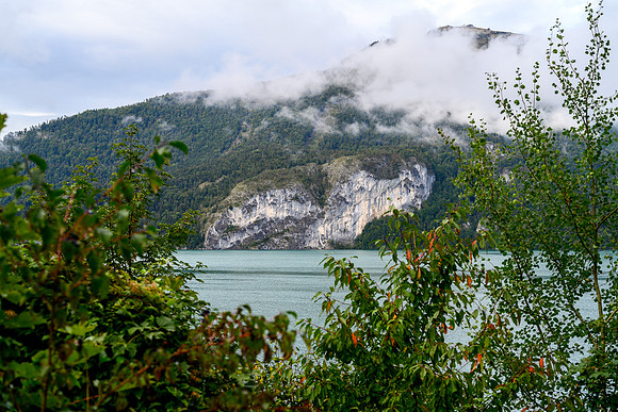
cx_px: 309
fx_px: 858
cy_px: 206
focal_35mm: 50
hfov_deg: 39.6
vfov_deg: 27.0
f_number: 5.6
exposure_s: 1/80
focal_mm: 50
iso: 64
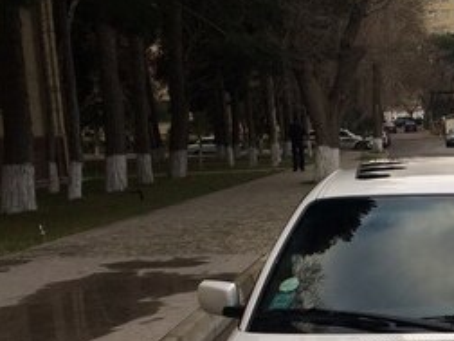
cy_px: 364
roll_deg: +2.6
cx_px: 443
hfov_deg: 24.6
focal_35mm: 76
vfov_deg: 18.7
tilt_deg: -11.9
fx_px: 997
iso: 32
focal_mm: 4.15
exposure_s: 1/228
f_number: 2.2
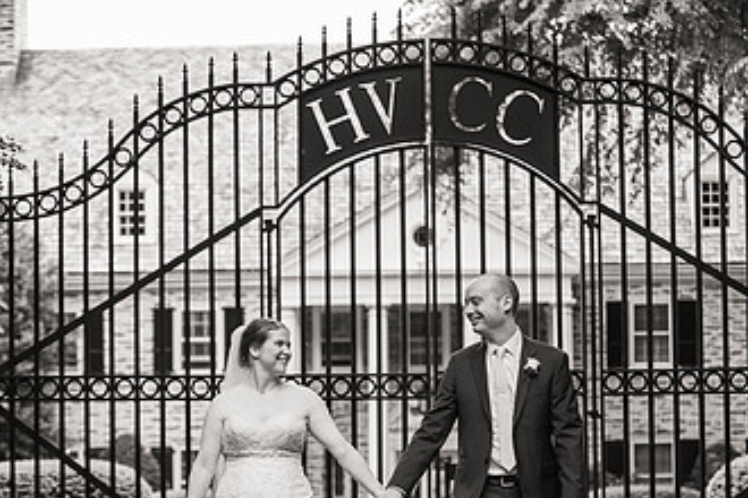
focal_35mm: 137
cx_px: 342
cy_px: 343
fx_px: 2846
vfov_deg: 10.0
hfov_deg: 15.0
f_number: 3.5
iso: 500
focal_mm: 78
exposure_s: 1/400
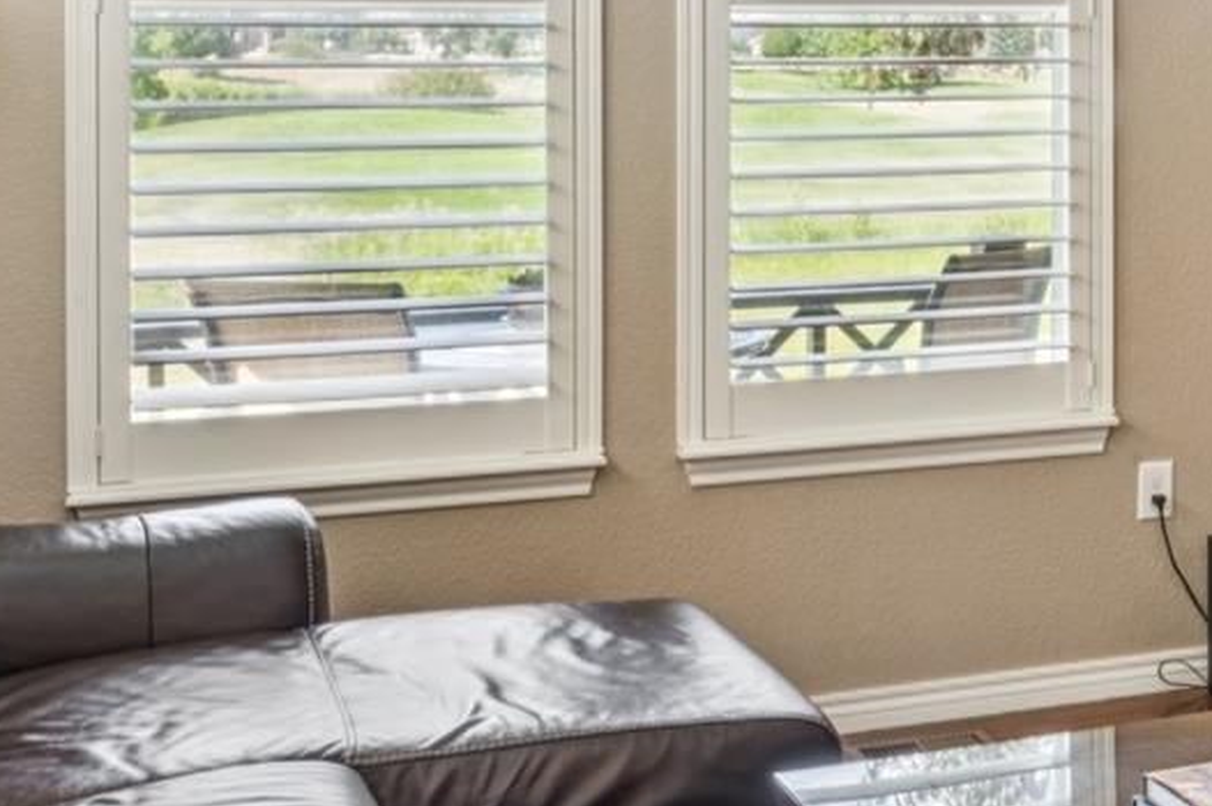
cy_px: 62
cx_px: 1373
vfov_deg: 18.3
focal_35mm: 73
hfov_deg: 25.5
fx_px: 2456
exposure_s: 1.3
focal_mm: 24
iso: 125
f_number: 22
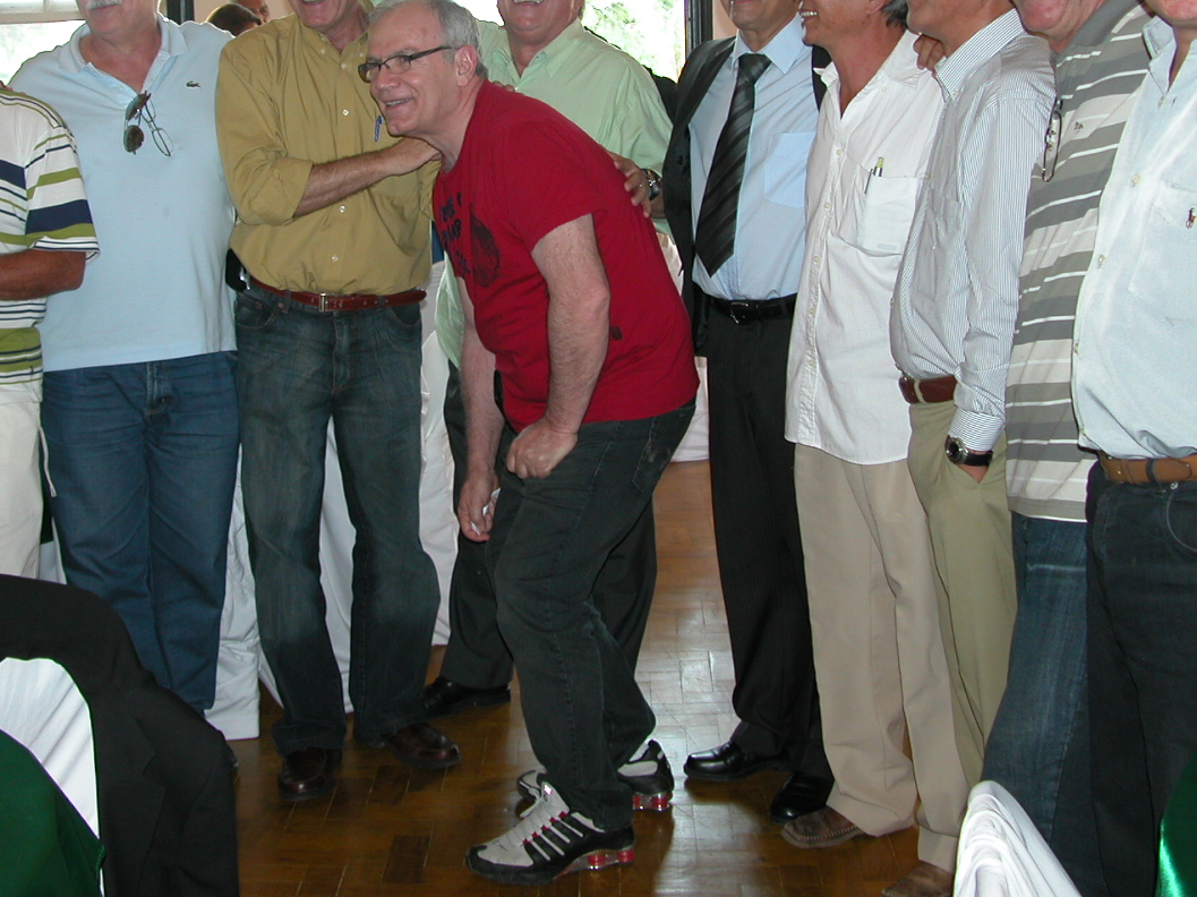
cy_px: 246
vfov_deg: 27.2
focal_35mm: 53
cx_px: 450
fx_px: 1832
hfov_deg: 36.0
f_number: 2.8
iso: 100
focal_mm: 8.9
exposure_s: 1/30
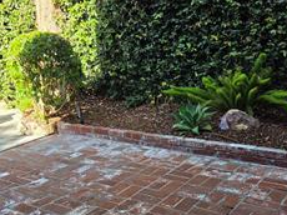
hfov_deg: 41.7
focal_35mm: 45
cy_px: 108
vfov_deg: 32.1
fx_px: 373
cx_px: 101
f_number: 1.8
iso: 80
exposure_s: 1/1406
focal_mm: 5.4
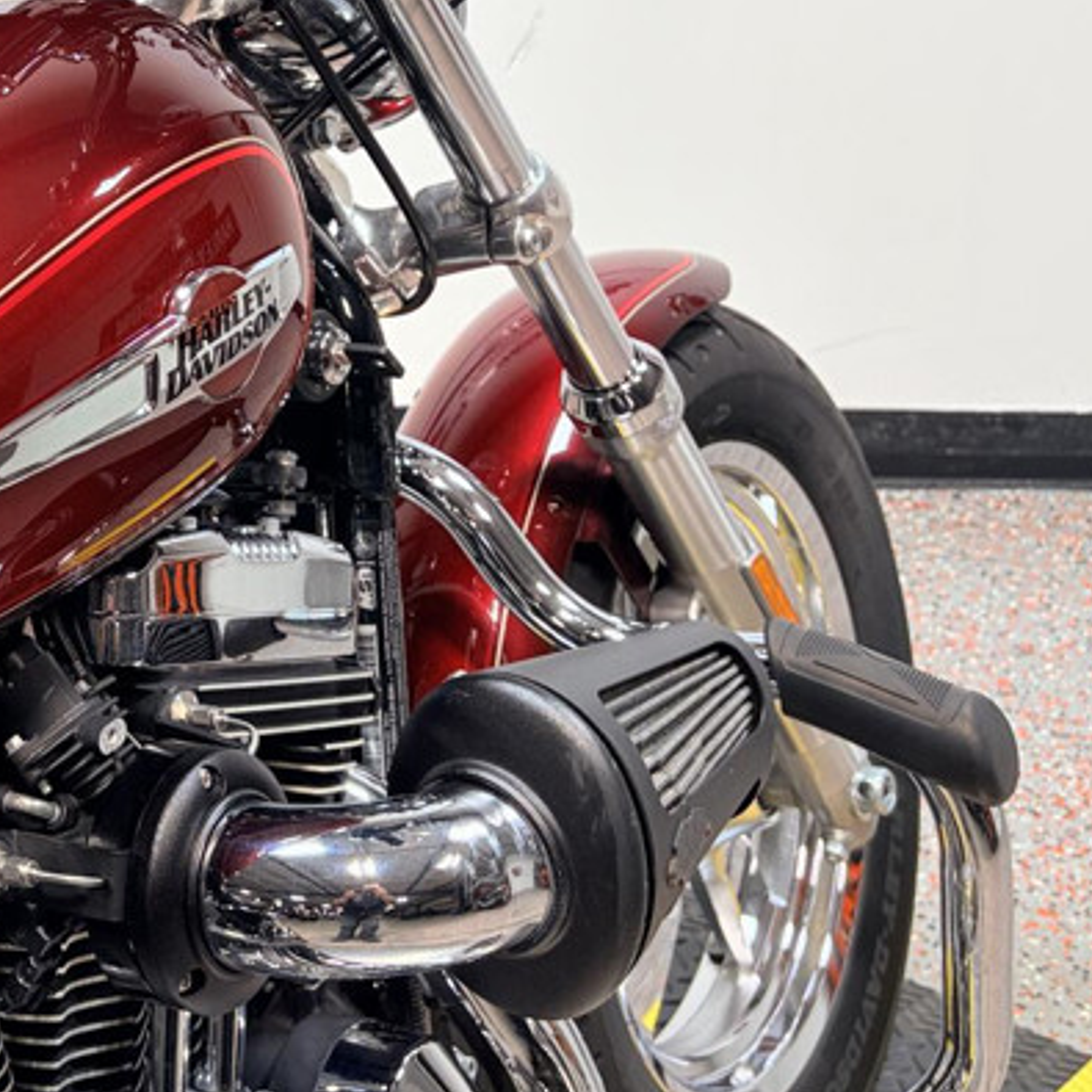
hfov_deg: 25.8
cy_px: 86
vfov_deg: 26.7
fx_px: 2213
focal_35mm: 62
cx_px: -93
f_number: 1.6
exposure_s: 1/120
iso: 32
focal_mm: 5.96
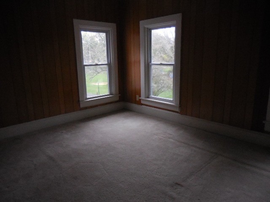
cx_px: 135
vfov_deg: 54.9
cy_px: 101
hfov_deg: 69.4
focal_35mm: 25
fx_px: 195
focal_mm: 4.5
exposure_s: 1/60
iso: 800
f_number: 3.3
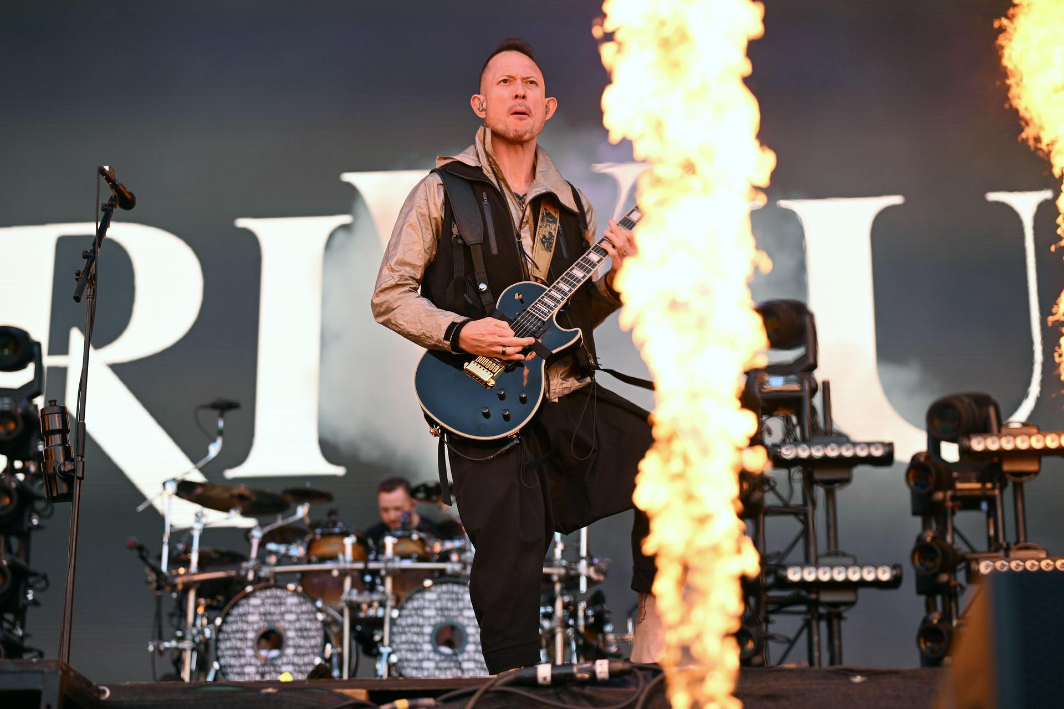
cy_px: 354
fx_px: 2305
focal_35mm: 78
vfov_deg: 17.5
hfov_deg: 26.0
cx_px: 532
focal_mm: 78
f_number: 2.8
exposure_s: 1/1600
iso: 640
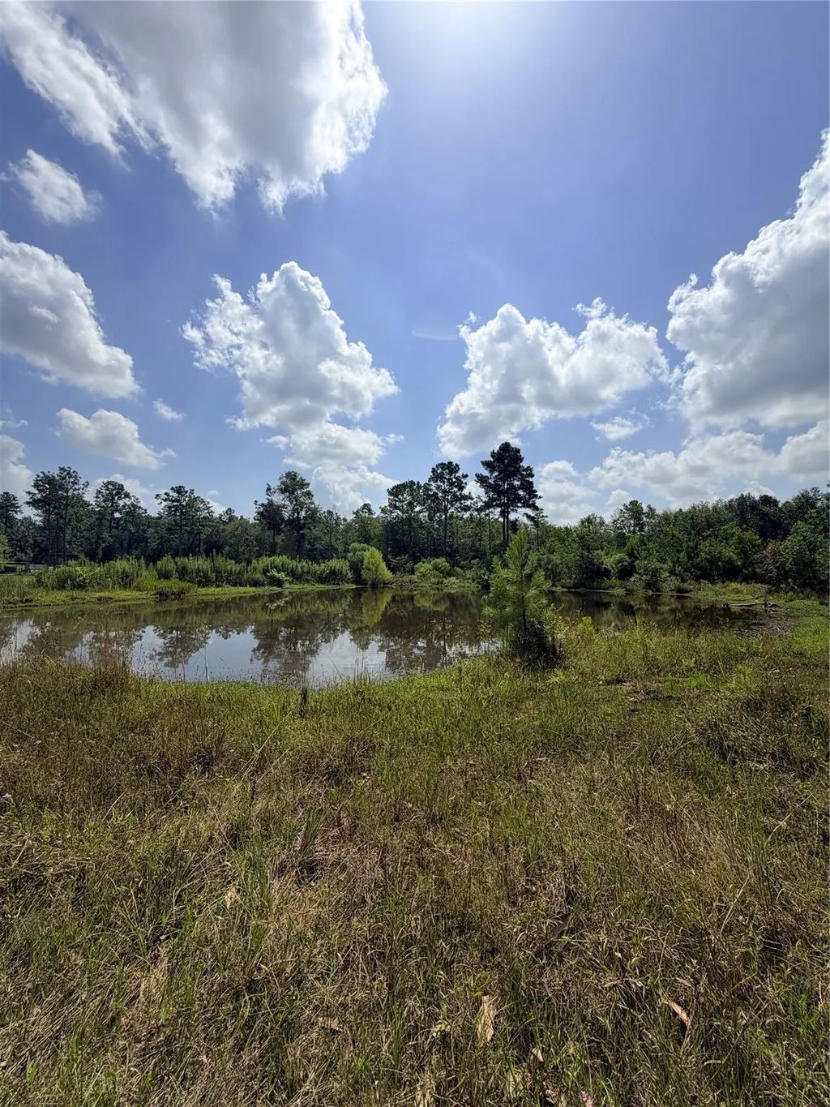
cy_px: 554
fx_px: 448
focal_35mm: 14
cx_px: 415
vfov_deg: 102.1
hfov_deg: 85.7
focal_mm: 2.22
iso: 20
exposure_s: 1/2165
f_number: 2.2
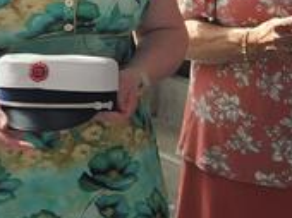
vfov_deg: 9.5
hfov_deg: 12.4
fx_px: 1314
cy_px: 31
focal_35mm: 156
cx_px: -36
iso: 25
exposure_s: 1/208
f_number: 1.8
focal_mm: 5.4
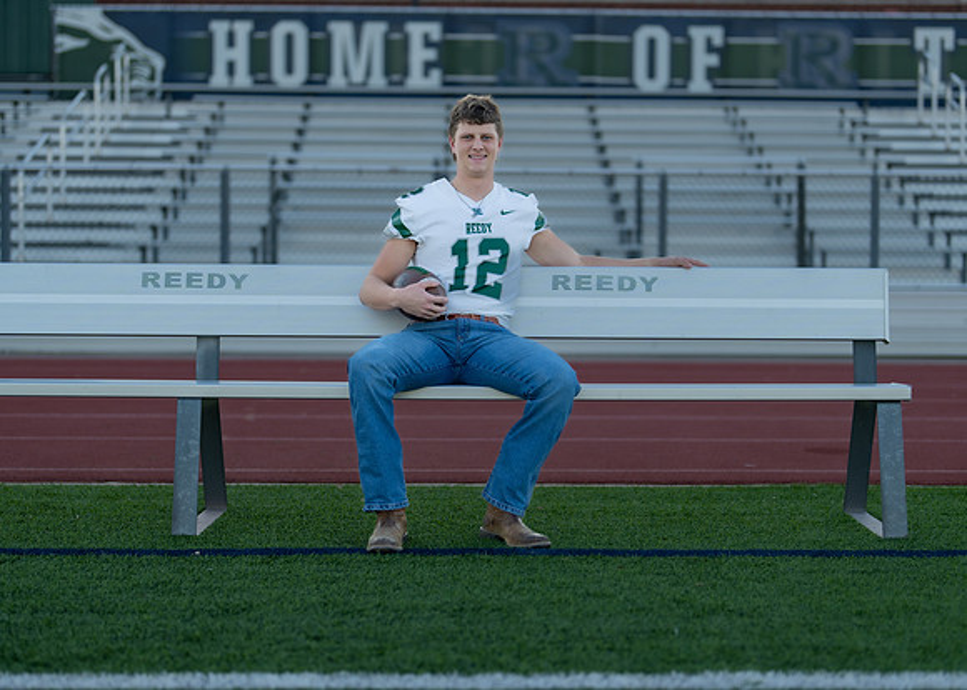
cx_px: 489
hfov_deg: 30.5
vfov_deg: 22.0
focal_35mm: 65
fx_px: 1775
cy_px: 317
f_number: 1.2
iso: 100
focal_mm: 50
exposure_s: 1/2000
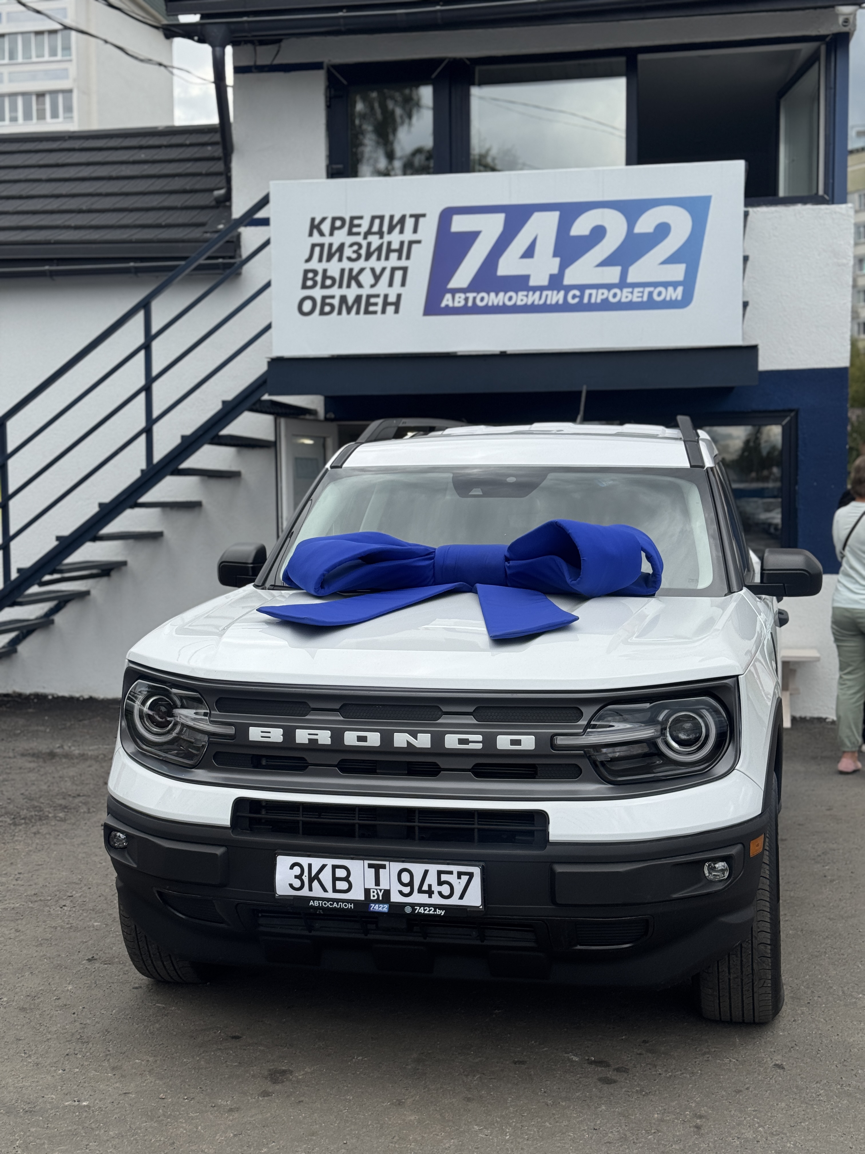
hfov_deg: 30.3
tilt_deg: -2.2
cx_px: 432
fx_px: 1599
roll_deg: +0.6
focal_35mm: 48
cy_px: 577
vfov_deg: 39.7
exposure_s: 1/1984
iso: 64
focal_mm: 6.76
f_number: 1.78
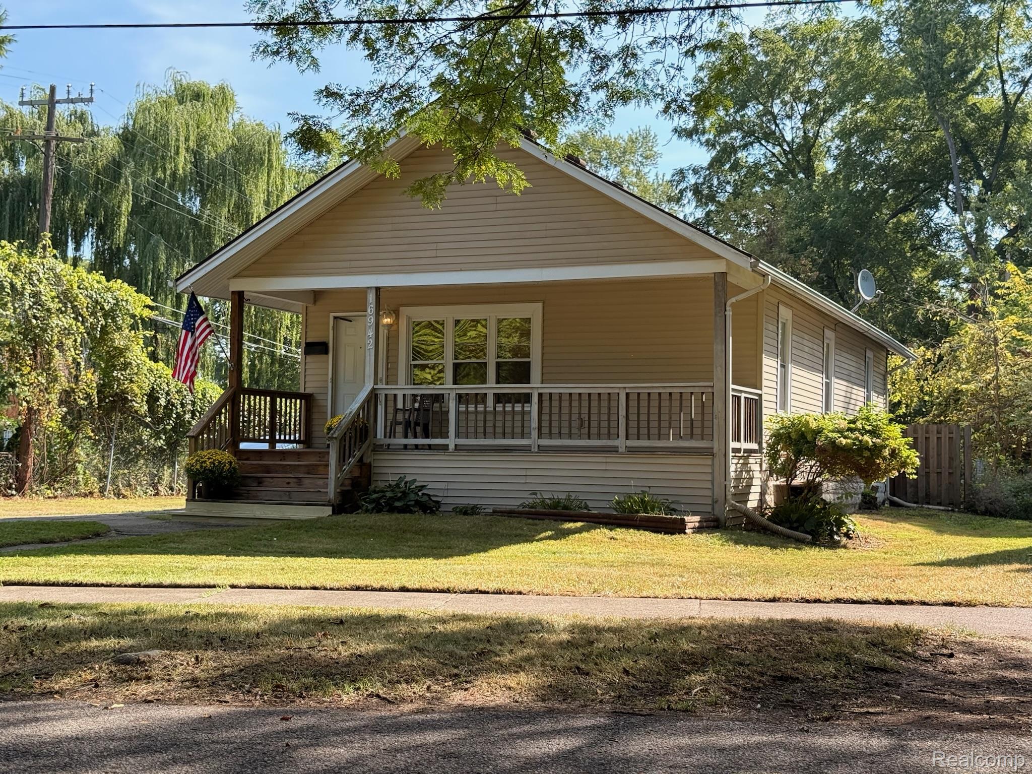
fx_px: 1431
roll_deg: -1.0
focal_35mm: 48
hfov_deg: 39.7
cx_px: 516
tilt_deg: +3.8
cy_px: 387
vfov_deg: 30.3
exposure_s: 1/1070
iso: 64
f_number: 1.78
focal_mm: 6.76
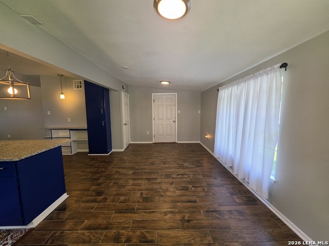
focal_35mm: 13
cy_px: 123
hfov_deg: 106.2
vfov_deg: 89.9
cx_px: 164
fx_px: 124
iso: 100
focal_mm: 2.2
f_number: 1.9
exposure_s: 1/120
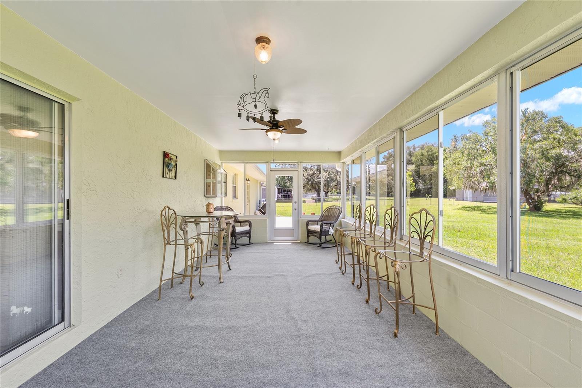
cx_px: 291
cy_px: 194
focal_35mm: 14
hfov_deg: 104.3
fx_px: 226
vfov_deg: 81.2
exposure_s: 1/50
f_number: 8
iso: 320
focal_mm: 14
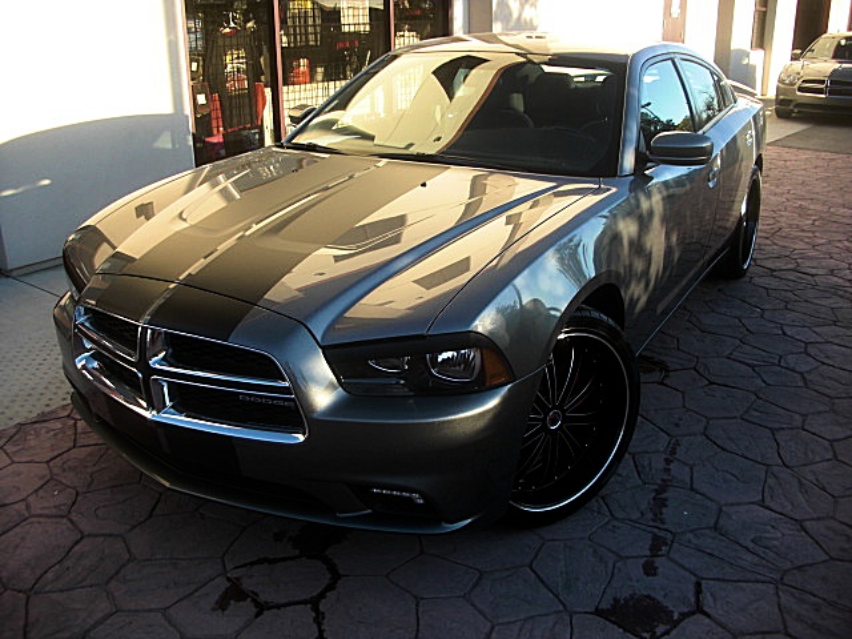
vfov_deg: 39.7
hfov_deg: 51.4
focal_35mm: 36
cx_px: 426
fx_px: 886
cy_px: 320
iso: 50
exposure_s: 1/160
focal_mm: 6.3
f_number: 2.8
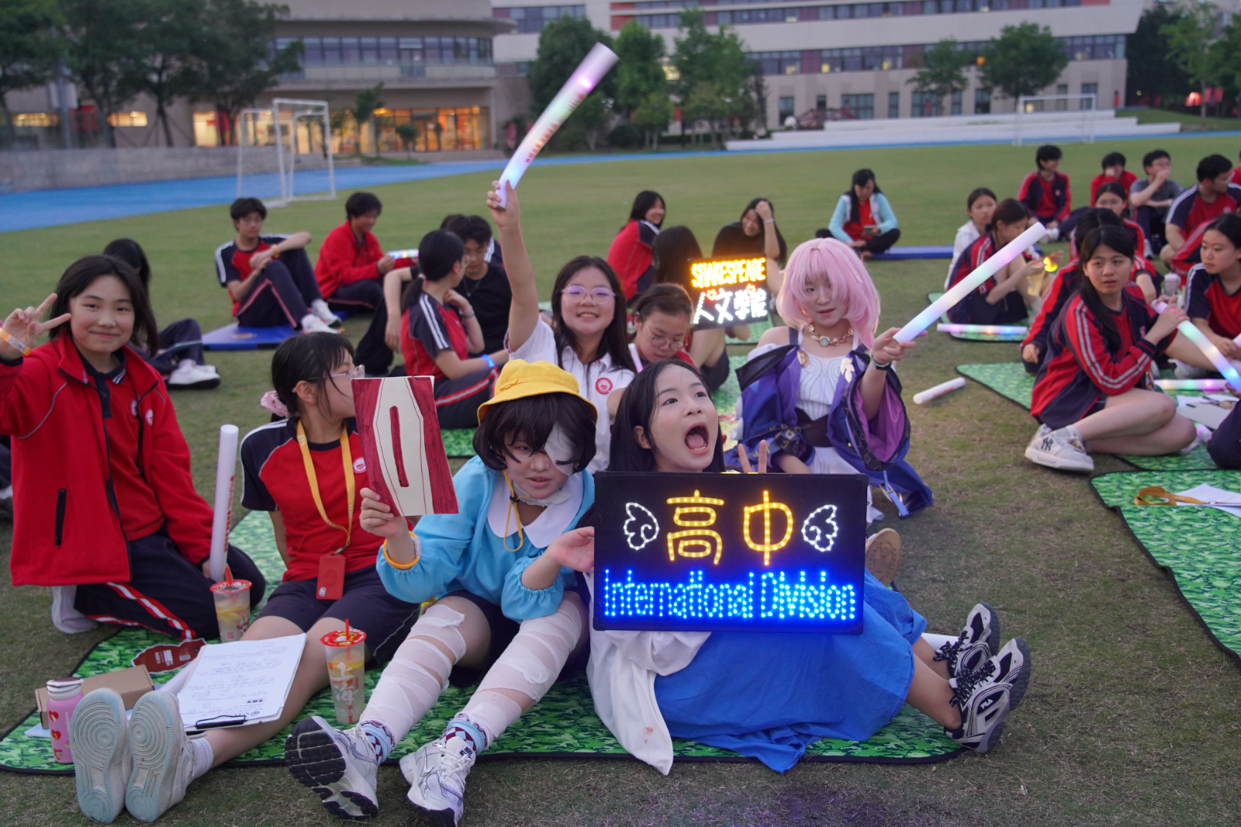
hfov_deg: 55.8
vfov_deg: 38.9
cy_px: 414
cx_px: 620
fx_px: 1172
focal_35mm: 34
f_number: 4
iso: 3200
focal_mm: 34
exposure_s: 1/160
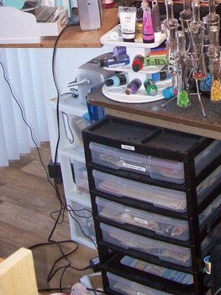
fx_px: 656
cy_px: 21
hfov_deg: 18.8
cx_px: 203
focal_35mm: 77
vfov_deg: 24.5
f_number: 2.7
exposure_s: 1/64
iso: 200
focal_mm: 6
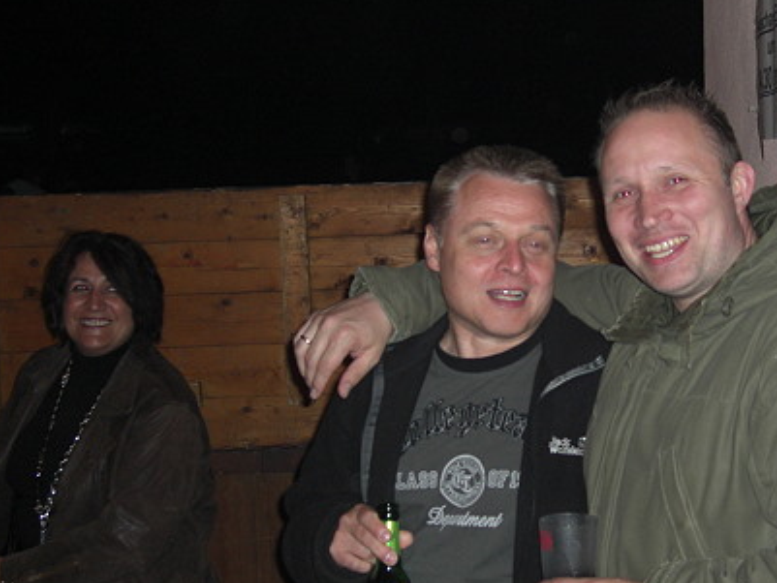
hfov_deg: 27.8
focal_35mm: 69
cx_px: 560
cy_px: 333
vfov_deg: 21.3
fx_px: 1549
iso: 200
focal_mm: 9.5
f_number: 3.1
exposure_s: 1/60
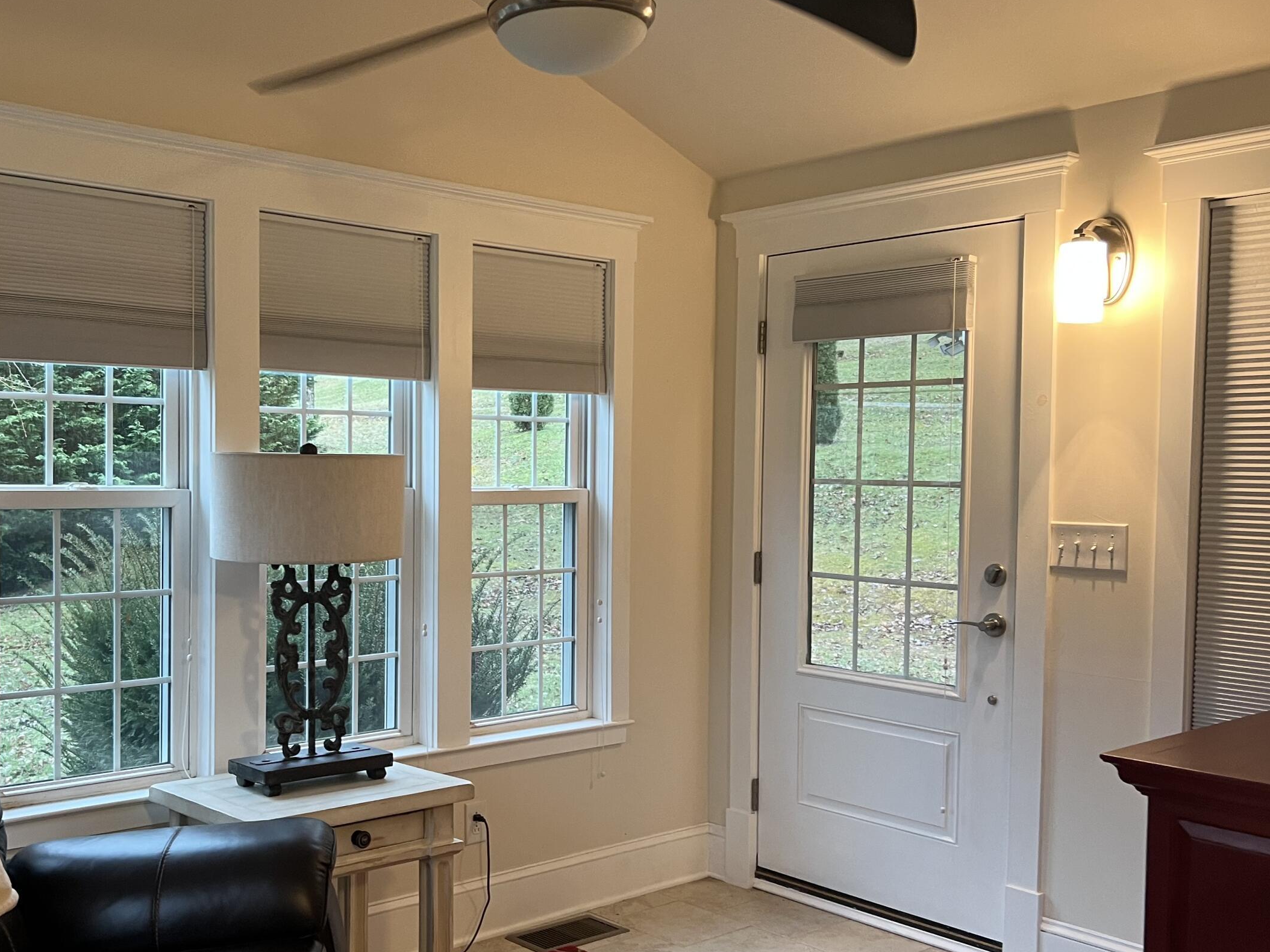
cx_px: 526
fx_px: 1357
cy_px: 507
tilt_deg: -2.0
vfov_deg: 38.6
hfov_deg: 49.9
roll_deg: +0.1
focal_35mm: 37
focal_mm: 5.7
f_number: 1.5
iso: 125
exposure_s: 1/60
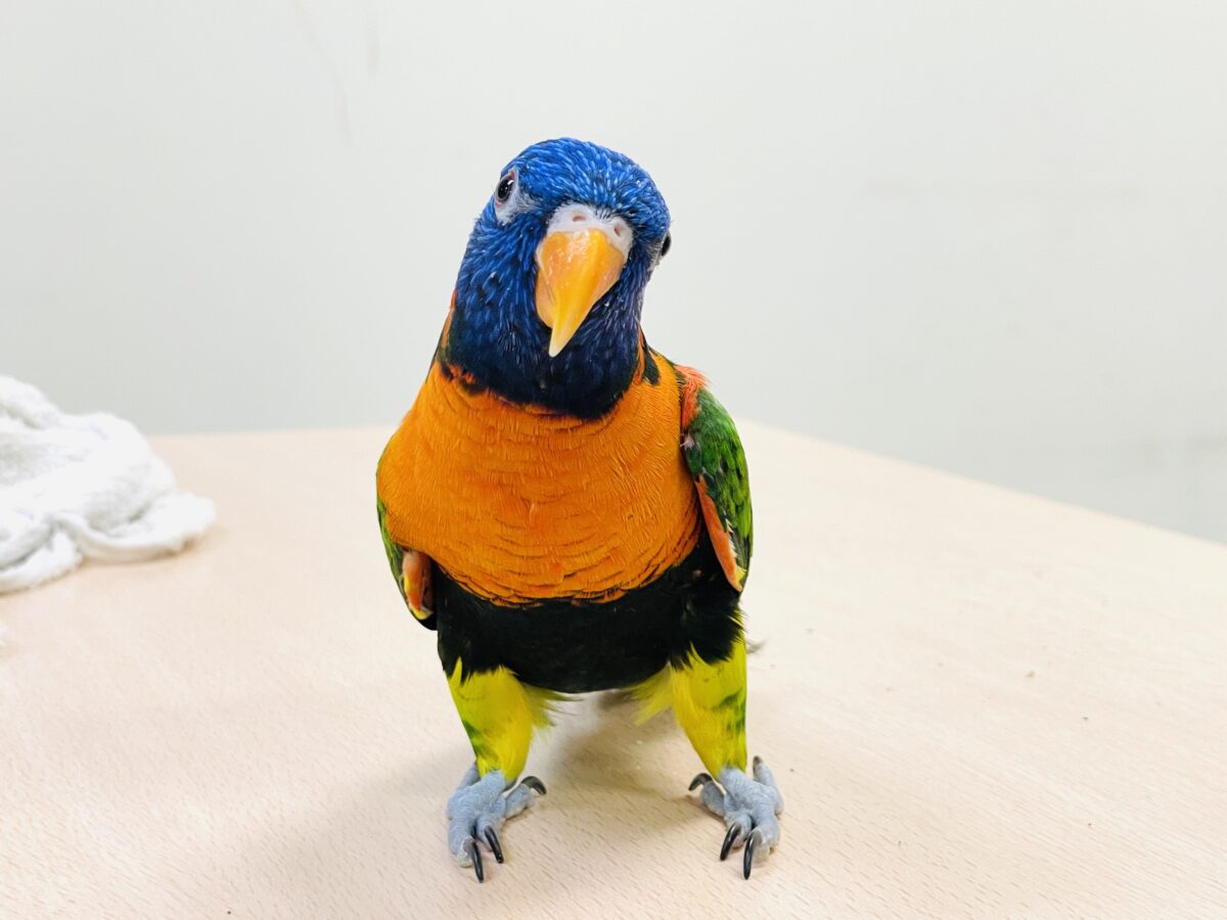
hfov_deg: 36.8
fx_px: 1843
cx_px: 614
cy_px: 460
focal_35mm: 52
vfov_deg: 28.0
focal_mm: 6
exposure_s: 1/99
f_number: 2
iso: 80
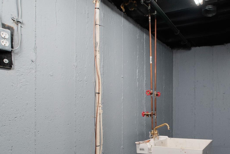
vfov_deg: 43.4
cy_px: 117
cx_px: 169
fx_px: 185
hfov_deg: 60.6
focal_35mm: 29
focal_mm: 10
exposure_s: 1/250
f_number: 5
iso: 800
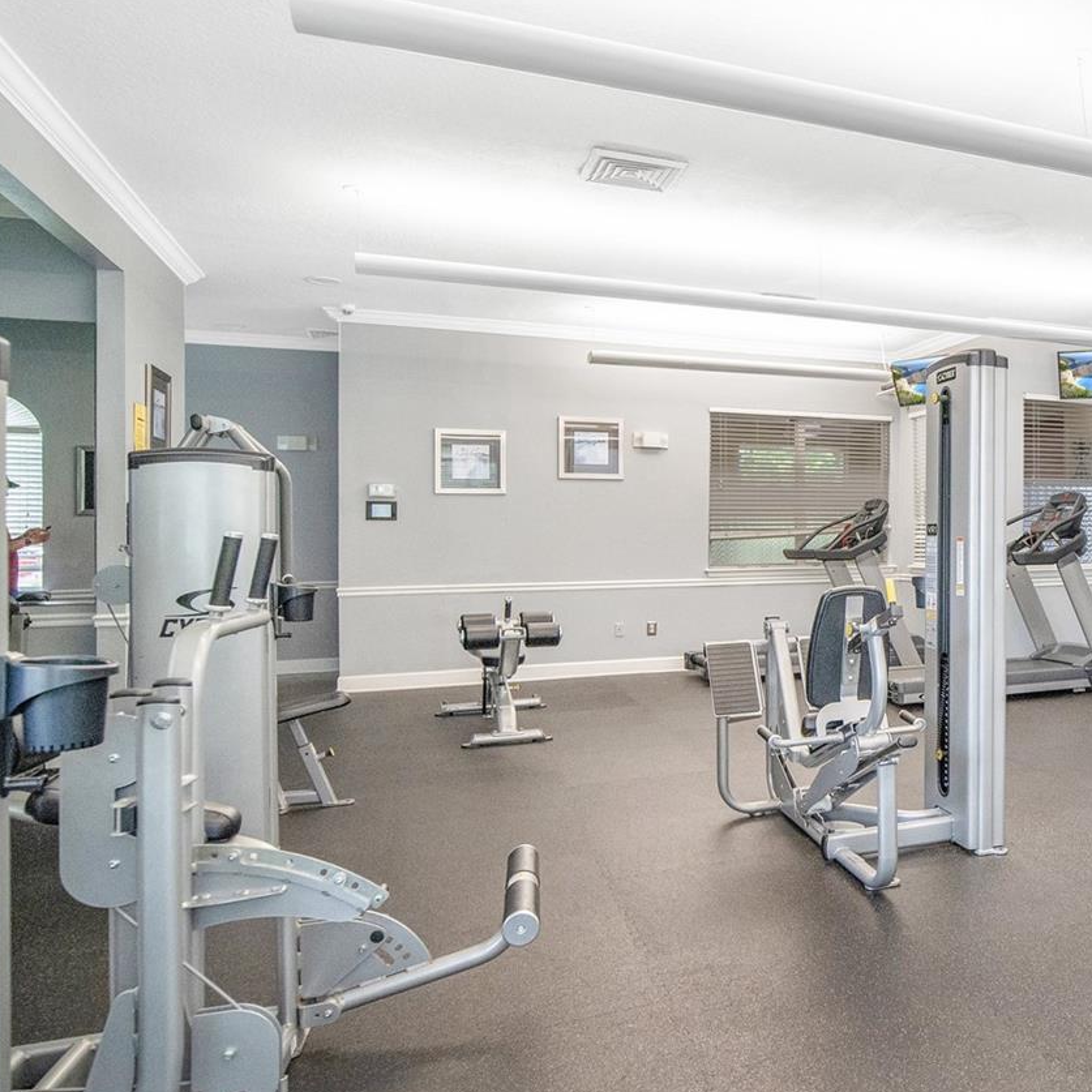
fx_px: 928
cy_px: 543
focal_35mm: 26
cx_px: 929
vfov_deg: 60.9
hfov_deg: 55.0
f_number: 4
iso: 2500
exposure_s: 1/160
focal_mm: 16
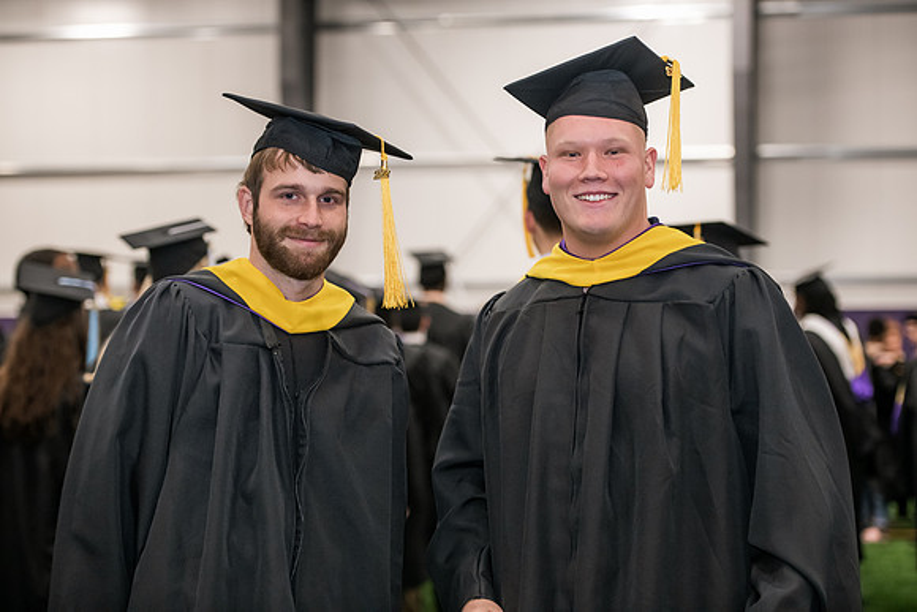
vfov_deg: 16.7
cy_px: 306
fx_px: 2089
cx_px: 458
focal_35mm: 82
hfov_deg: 24.8
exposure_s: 1/200
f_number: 3.2
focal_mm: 82
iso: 2000
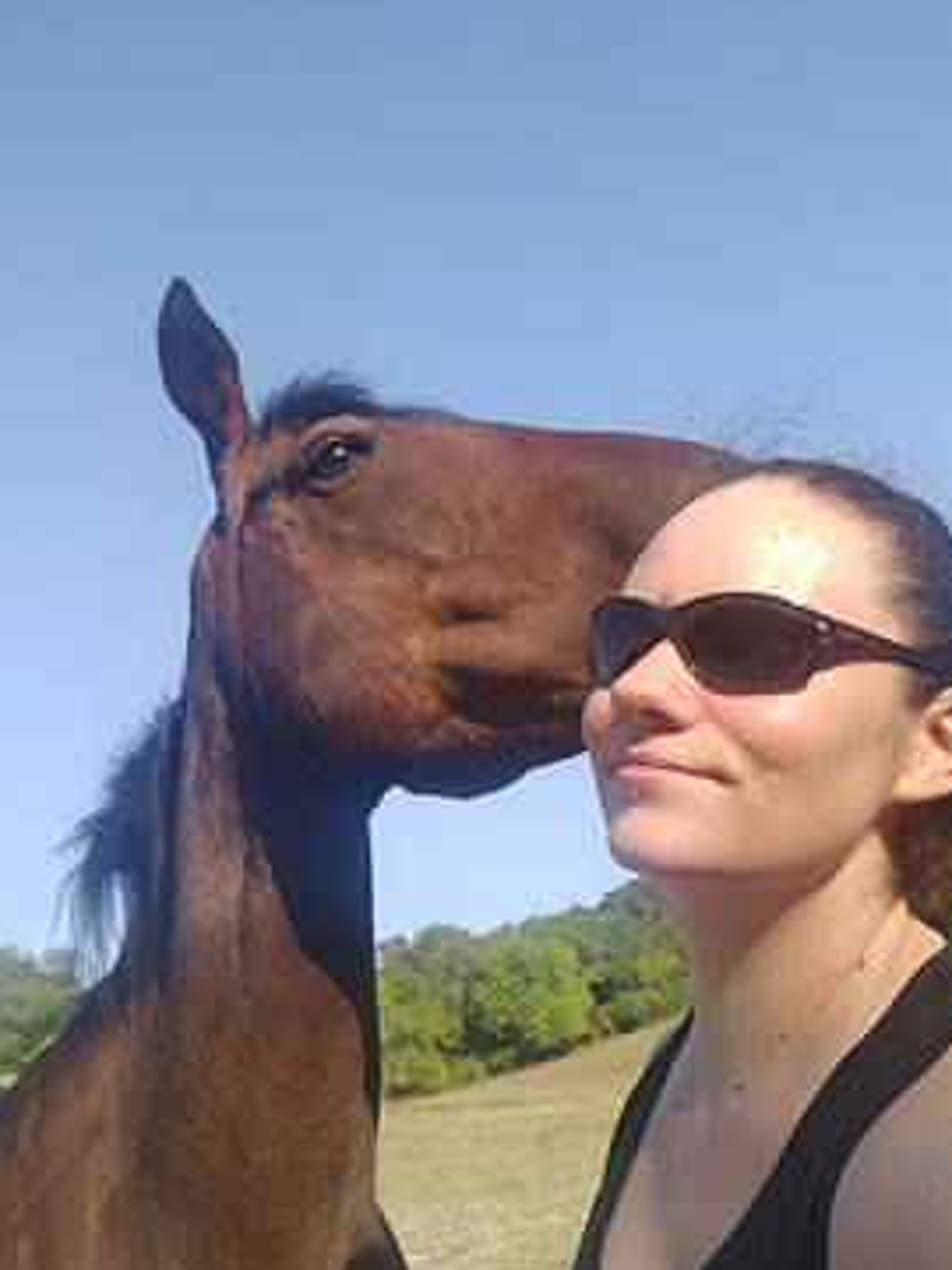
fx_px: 917
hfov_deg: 54.7
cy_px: 670
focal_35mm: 25
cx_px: 414
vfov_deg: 69.3
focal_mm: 3.52
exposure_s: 1/502
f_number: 2
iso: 100
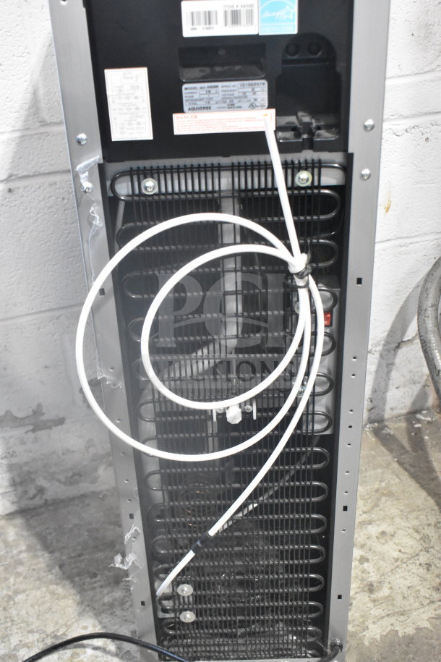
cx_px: 220
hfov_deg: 30.8
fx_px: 799
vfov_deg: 45.0
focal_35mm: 44
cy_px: 331
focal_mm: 29
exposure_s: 1/160
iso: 6400
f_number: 6.3
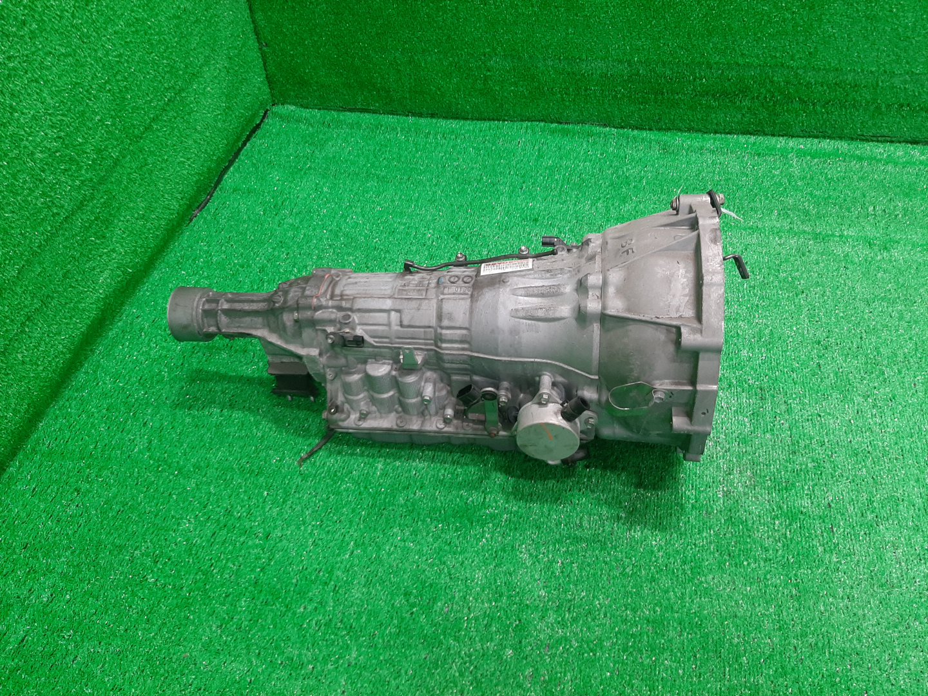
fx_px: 697
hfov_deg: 67.3
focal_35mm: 26
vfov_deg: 53.1
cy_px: 348
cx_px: 464
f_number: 1.7
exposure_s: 1/50
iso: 121
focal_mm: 3.93
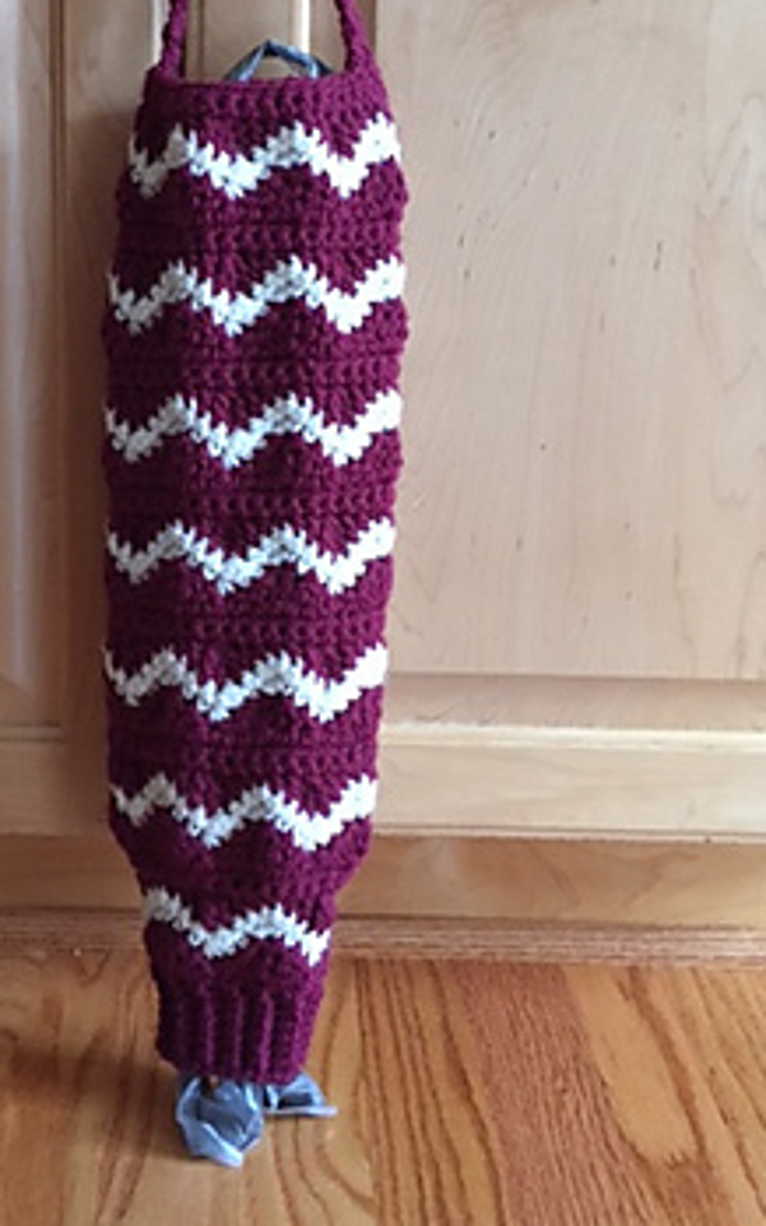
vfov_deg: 45.0
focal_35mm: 44
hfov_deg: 29.0
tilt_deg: -8.3
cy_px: 474
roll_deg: +0.0
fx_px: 1470
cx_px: 241
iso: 250
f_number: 2.2
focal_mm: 4.15
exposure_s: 1/24
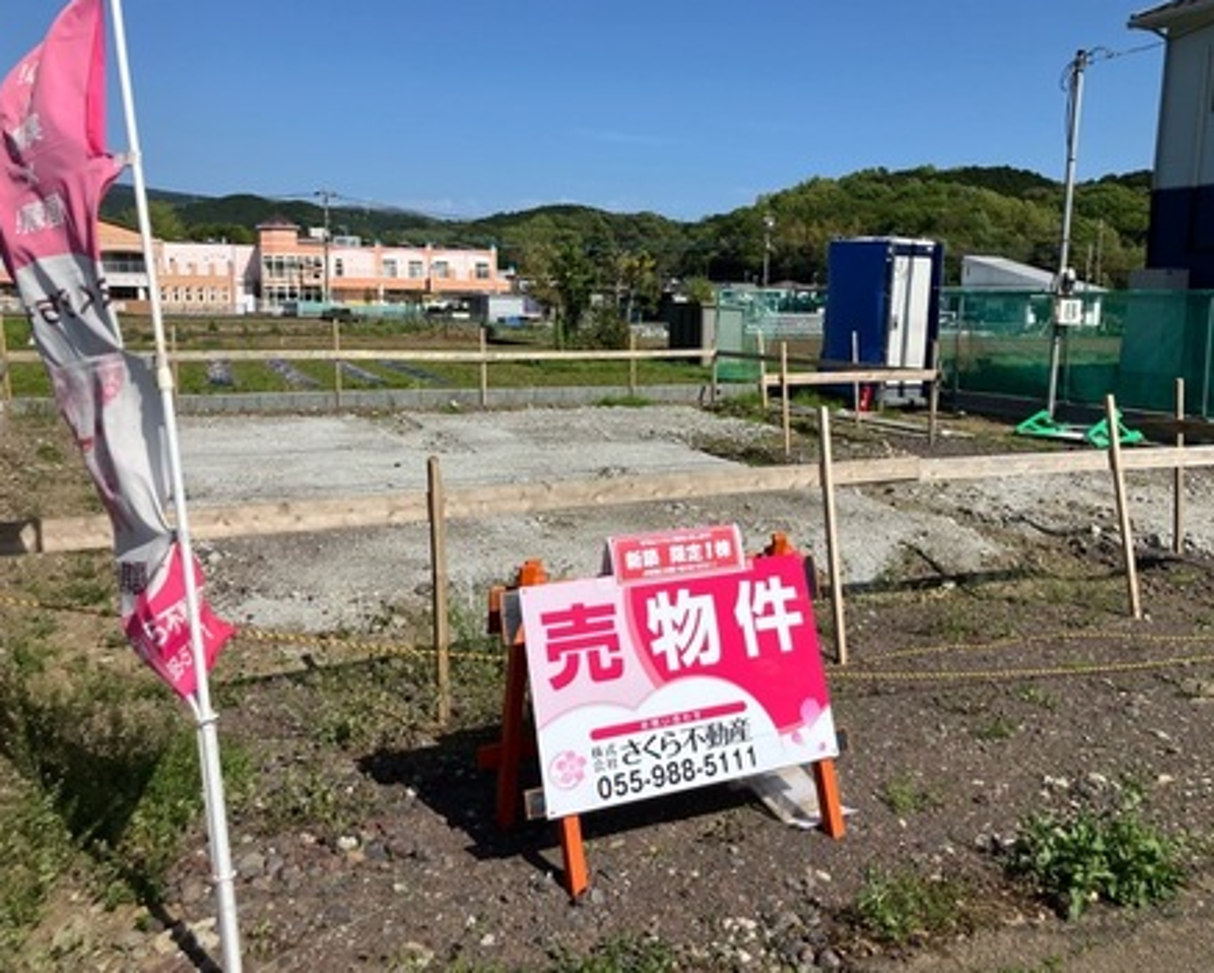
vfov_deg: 48.5
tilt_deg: -8.3
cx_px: 661
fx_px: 1078
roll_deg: -1.5
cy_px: 478
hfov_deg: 58.7
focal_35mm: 30
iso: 32
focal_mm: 3.99
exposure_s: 1/3745
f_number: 1.8
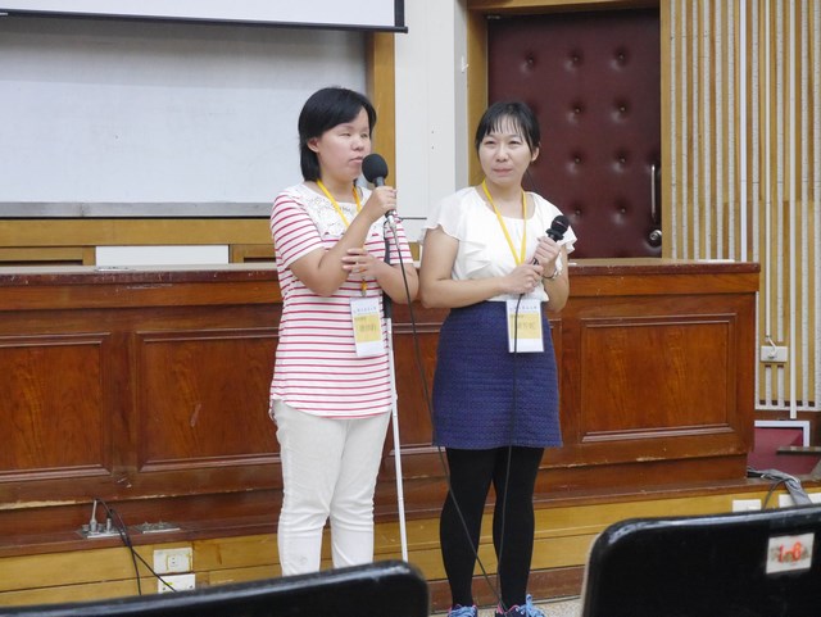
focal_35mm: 70
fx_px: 1661
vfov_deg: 21.0
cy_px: 308
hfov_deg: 27.8
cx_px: 410
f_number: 5.6
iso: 3200
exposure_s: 1/80
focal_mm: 35
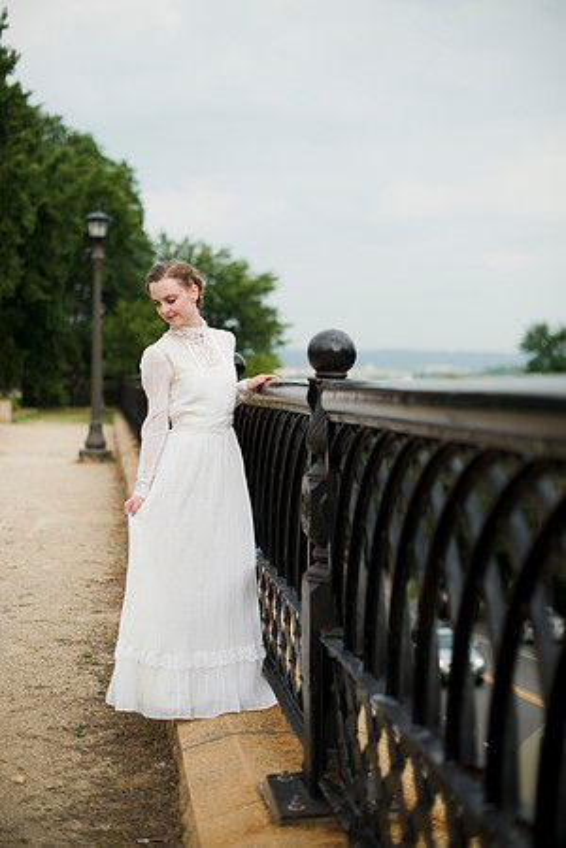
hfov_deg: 27.0
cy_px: 424
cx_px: 283
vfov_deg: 39.6
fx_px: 1179
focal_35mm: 50
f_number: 2
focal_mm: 50
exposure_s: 1/2000
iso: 200
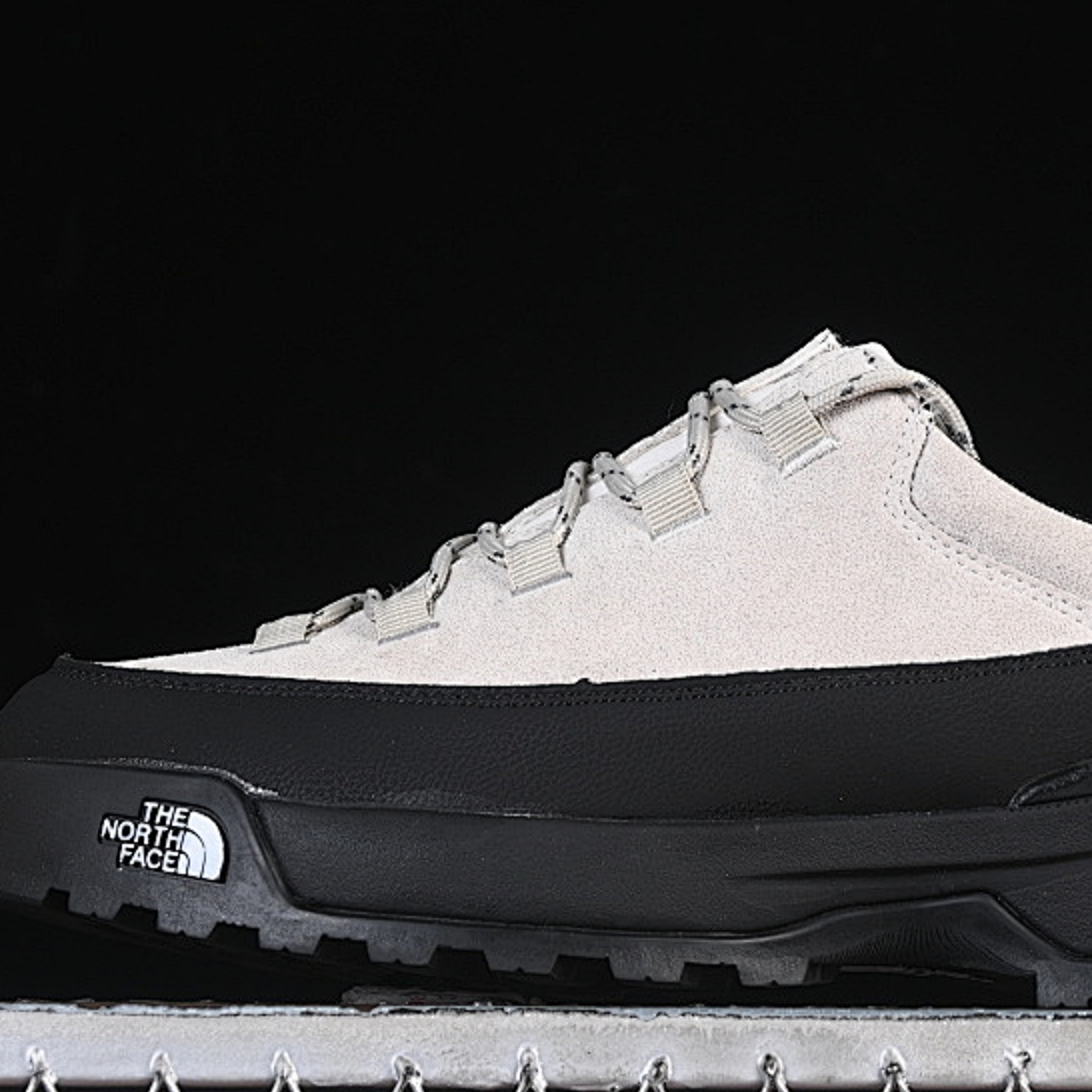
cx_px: 732
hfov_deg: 13.8
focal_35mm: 126
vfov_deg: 13.8
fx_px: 4497
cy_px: 564
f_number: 7.1
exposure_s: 1/60
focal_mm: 50
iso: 160
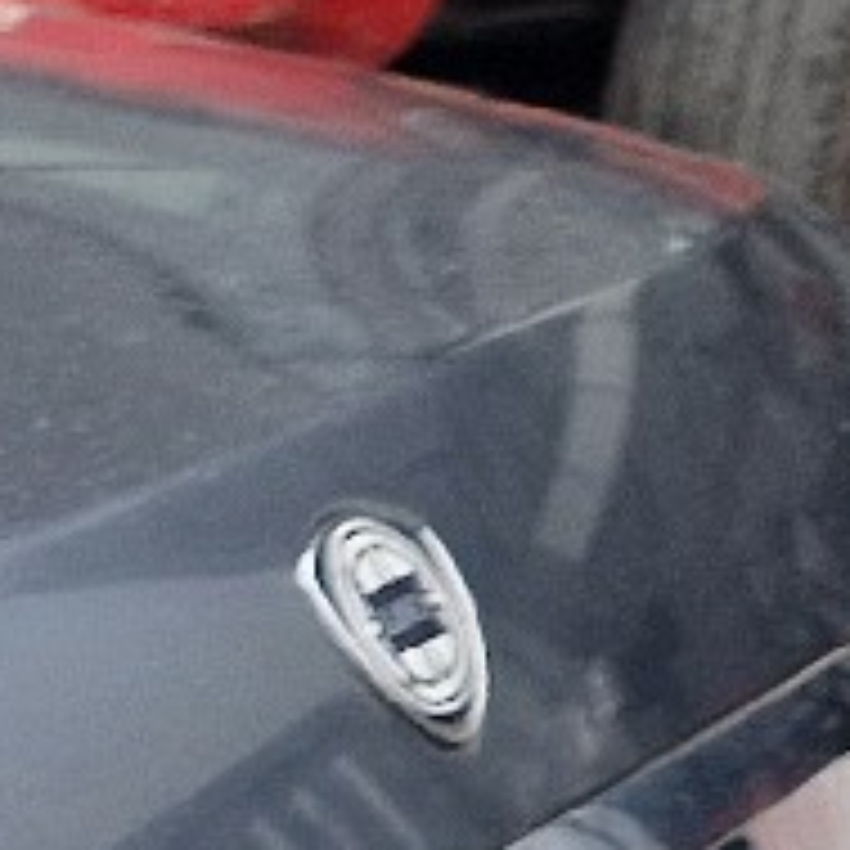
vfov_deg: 8.1
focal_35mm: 207
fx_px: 5751
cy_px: 1673
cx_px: -2546
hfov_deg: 6.7
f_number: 1.8
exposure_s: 1/370
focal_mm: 5.4
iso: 50
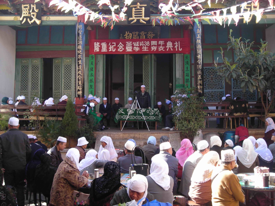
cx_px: 138
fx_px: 302
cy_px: 103
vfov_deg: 37.7
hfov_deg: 49.0
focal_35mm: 38
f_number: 3.2
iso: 50
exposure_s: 1/75.7
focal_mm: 6.3
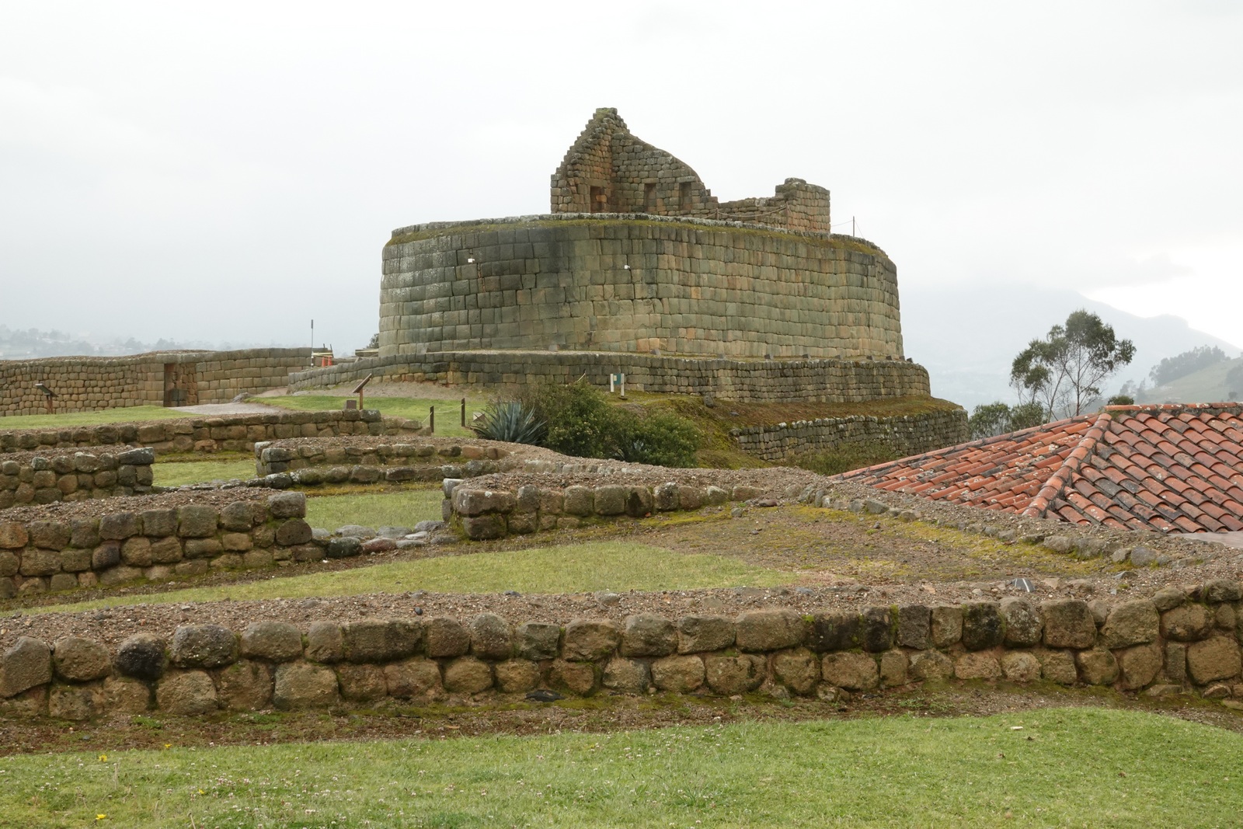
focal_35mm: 63
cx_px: 622
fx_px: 2175
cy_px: 414
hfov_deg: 31.9
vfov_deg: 21.6
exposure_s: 1/50
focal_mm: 23.09
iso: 800
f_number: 13
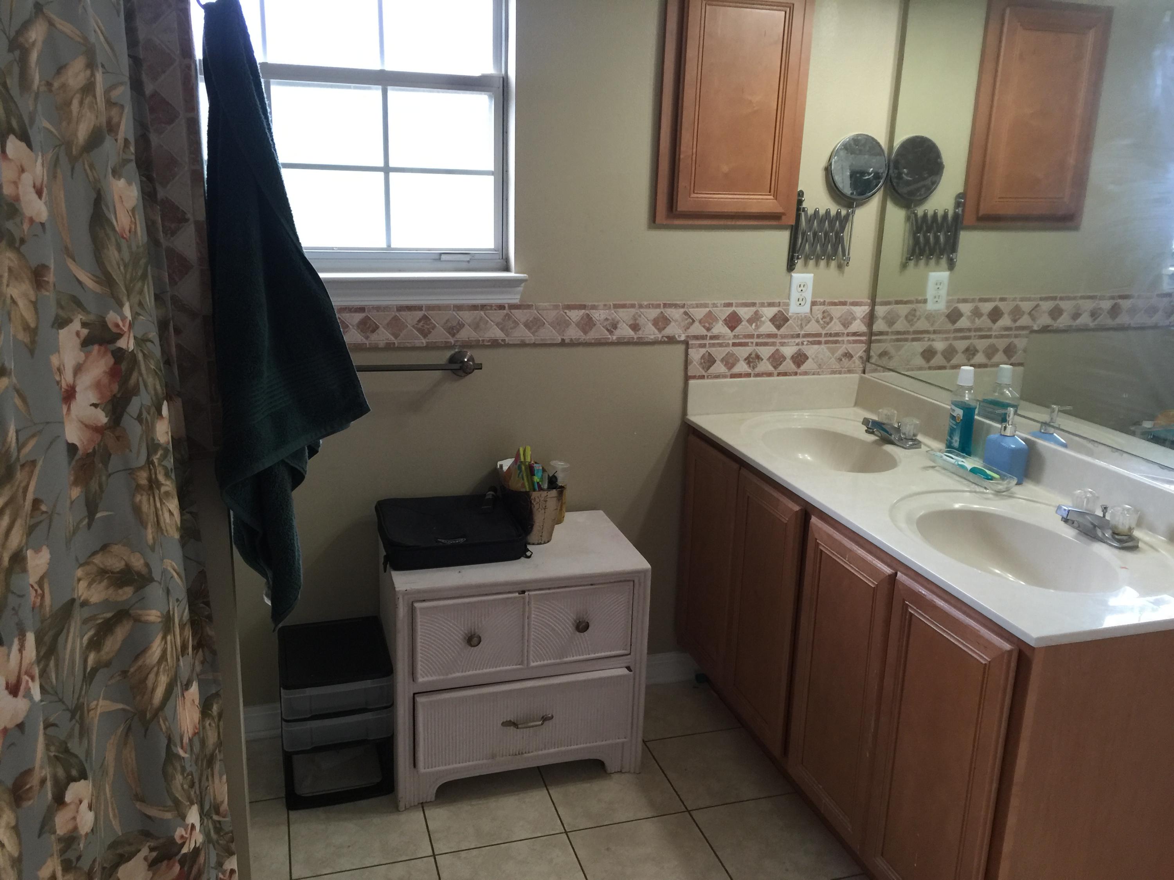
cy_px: 440
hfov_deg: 61.7
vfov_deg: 48.2
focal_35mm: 29
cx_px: 587
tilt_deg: -17.1
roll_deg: -1.9
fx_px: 984
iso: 80
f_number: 2.2
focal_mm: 4.15
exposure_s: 1/15
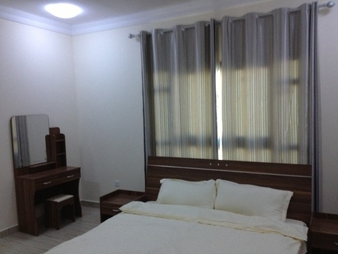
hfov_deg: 52.6
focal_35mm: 35
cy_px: 127
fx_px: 342
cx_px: 169
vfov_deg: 40.7
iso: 200
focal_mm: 4.28
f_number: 2.4
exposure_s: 1/20
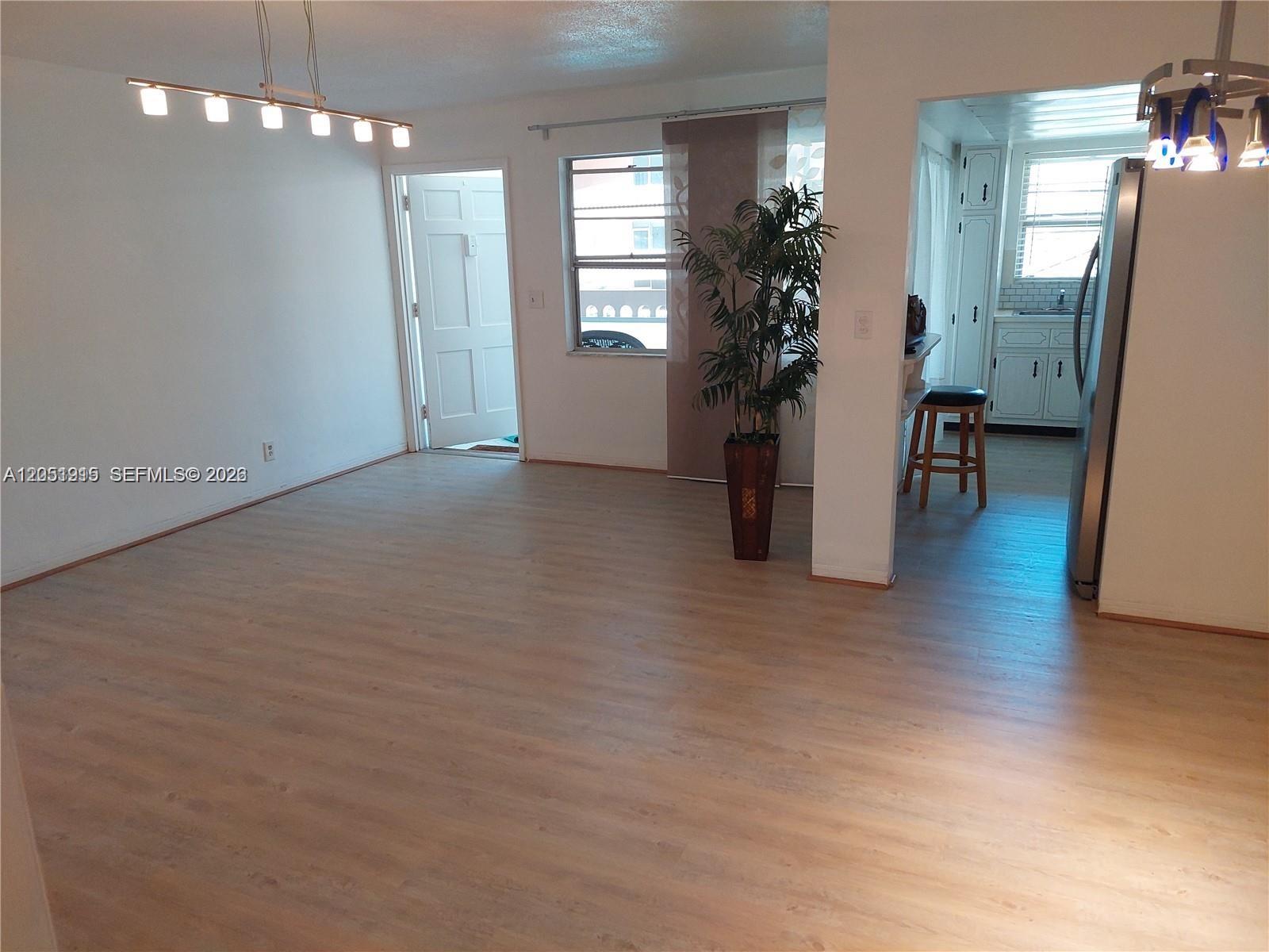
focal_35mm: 24
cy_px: 476
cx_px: 634
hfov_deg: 71.6
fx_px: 880
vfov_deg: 56.8
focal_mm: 5.23
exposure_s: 1/120
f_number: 1.8
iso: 250
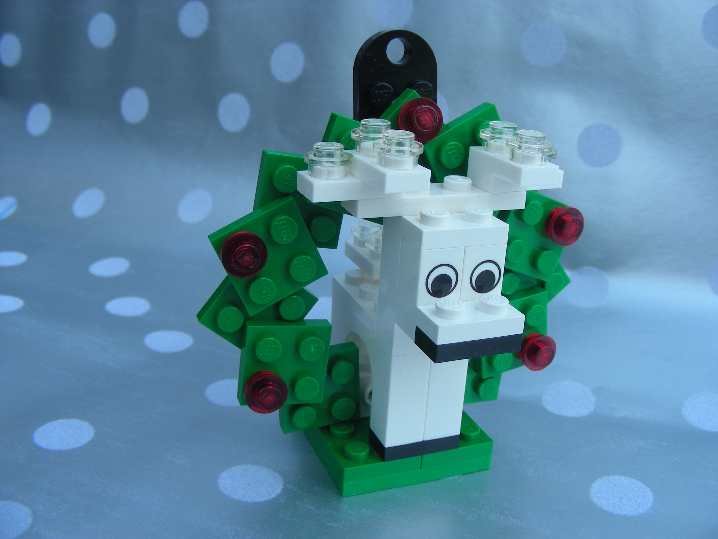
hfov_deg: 49.0
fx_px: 788
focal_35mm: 38
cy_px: 270
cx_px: 359
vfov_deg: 37.7
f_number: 4
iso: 50
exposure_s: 1/196
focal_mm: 6.3
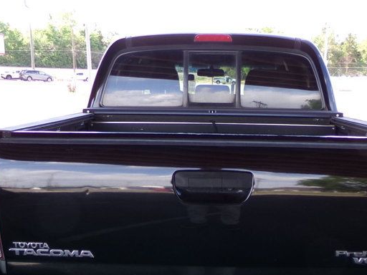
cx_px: 199
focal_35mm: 48
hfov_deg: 39.6
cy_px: 228
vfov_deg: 29.4
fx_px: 509
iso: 100
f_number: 3.7
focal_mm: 4.3
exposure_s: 1/70
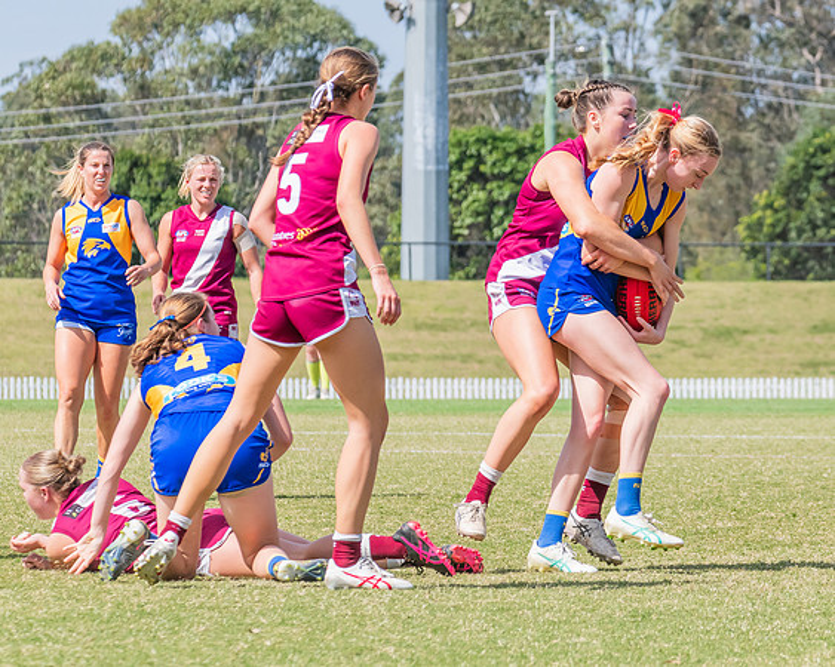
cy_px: 259
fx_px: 8455
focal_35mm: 342
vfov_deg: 4.5
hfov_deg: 5.6
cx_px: 720
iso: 800
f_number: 11
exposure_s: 1/1250
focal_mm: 210
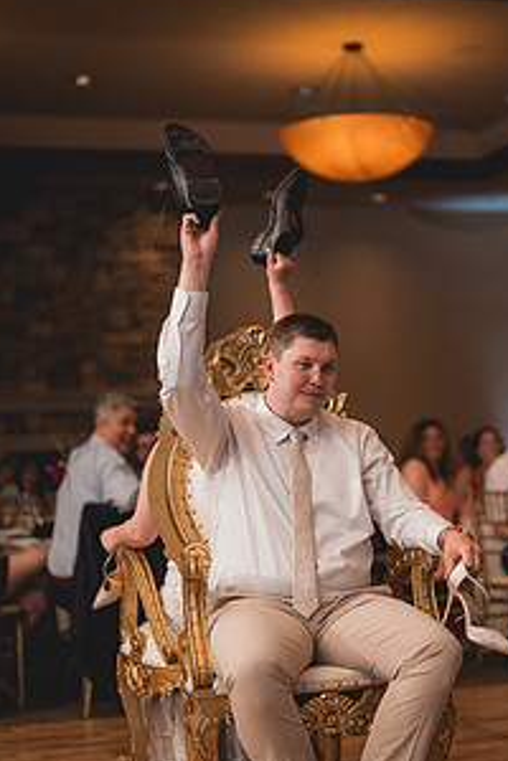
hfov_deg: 18.2
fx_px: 1587
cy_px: 457
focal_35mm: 75
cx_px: 315
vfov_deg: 26.9
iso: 80
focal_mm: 50
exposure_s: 1/250
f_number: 1.2
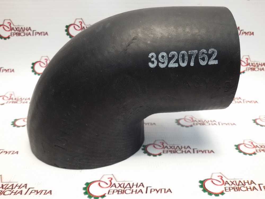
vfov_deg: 45.4
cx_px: 132
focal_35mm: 31
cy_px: 100
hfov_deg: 58.4
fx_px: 237
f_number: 2.4
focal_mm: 2.93
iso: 64
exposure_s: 1/33
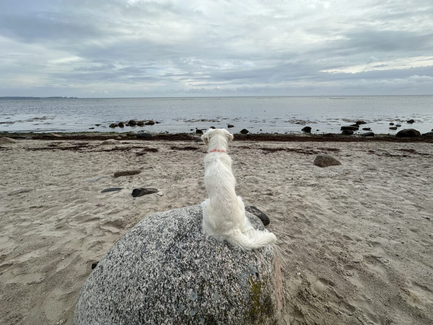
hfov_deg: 102.1
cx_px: 216
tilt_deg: -20.7
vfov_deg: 85.7
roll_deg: +0.4
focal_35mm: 14
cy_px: 162
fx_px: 175
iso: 40
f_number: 2.2
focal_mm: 2.22
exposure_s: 1/686
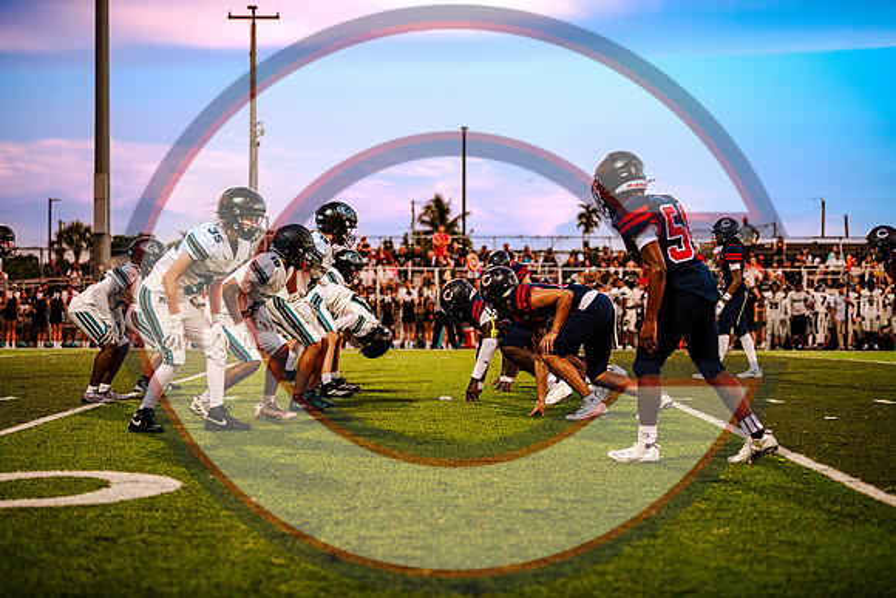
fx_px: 2141
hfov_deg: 23.6
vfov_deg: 15.9
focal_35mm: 86
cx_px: 448
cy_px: 299
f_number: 2.8
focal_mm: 86
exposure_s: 1/1000
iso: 2800
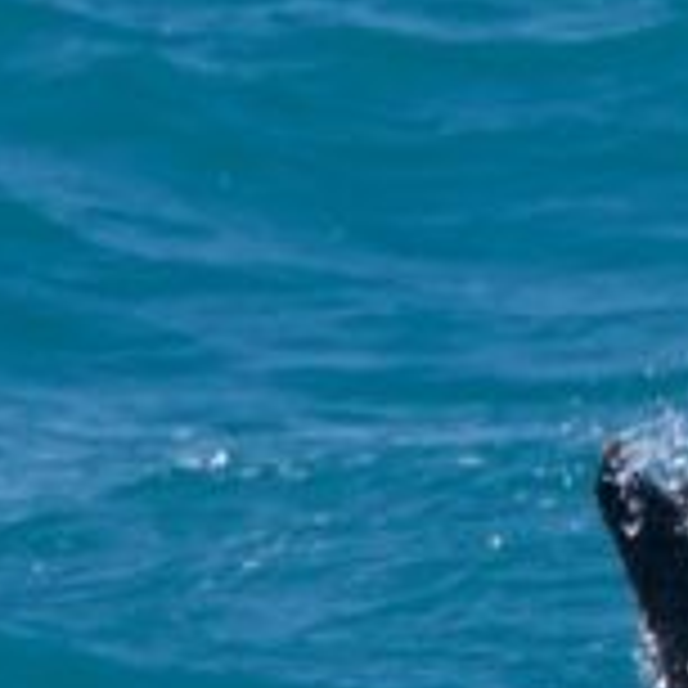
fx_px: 59813
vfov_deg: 0.7
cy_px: 290
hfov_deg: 0.7
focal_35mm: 2660
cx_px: 1610
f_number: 8
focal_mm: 600
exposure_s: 1/3200
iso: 1000
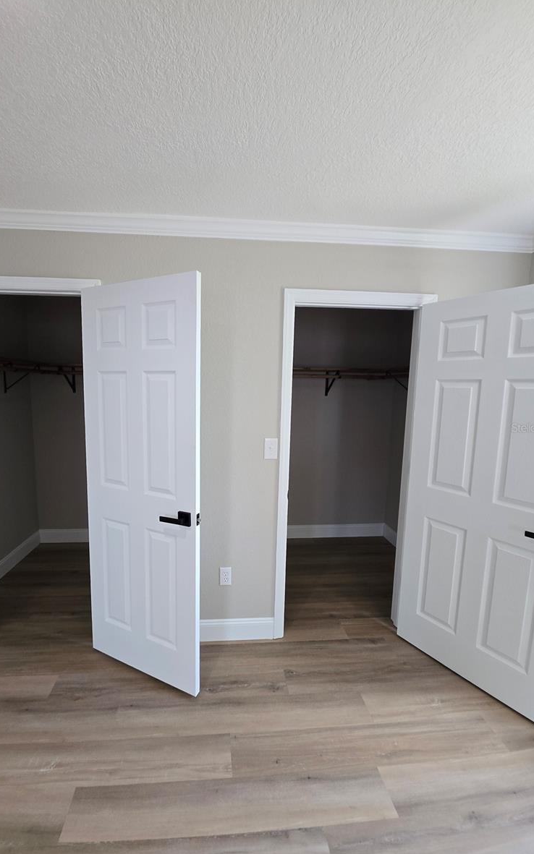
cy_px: 427
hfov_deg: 78.4
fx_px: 326
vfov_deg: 105.3
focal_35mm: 14
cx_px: 237
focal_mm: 1.7
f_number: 2.2
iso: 100
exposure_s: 1/60
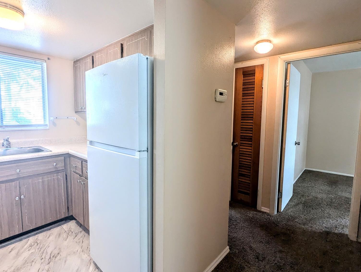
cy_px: 133
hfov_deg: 90.9
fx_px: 178
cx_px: 184
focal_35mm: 17
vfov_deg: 74.8
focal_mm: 2.35
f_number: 2.2
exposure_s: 1/40
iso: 46
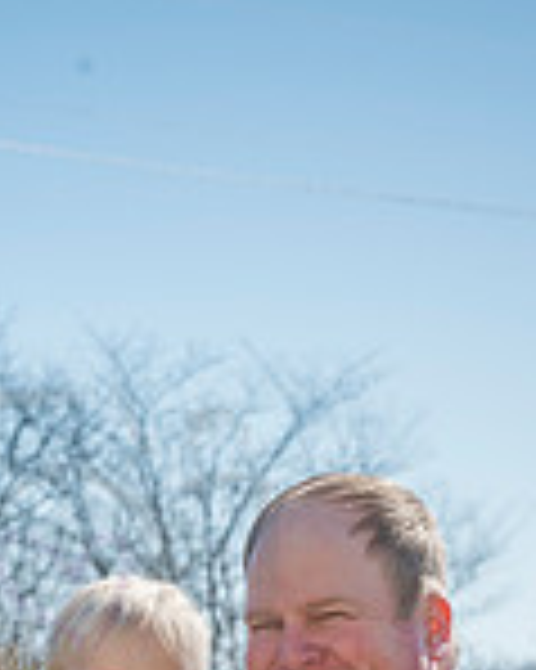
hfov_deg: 7.9
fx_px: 3891
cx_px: 81
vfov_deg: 9.6
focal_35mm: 196
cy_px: 989
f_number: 9
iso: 400
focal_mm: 69
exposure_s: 1/640
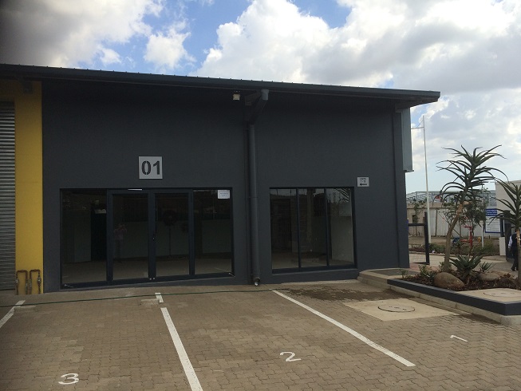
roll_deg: +2.3
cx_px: 260
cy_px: 196
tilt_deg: +3.1
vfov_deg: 48.2
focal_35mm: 29
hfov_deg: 61.7
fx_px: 437
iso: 32
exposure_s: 1/1709
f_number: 2.2
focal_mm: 4.15
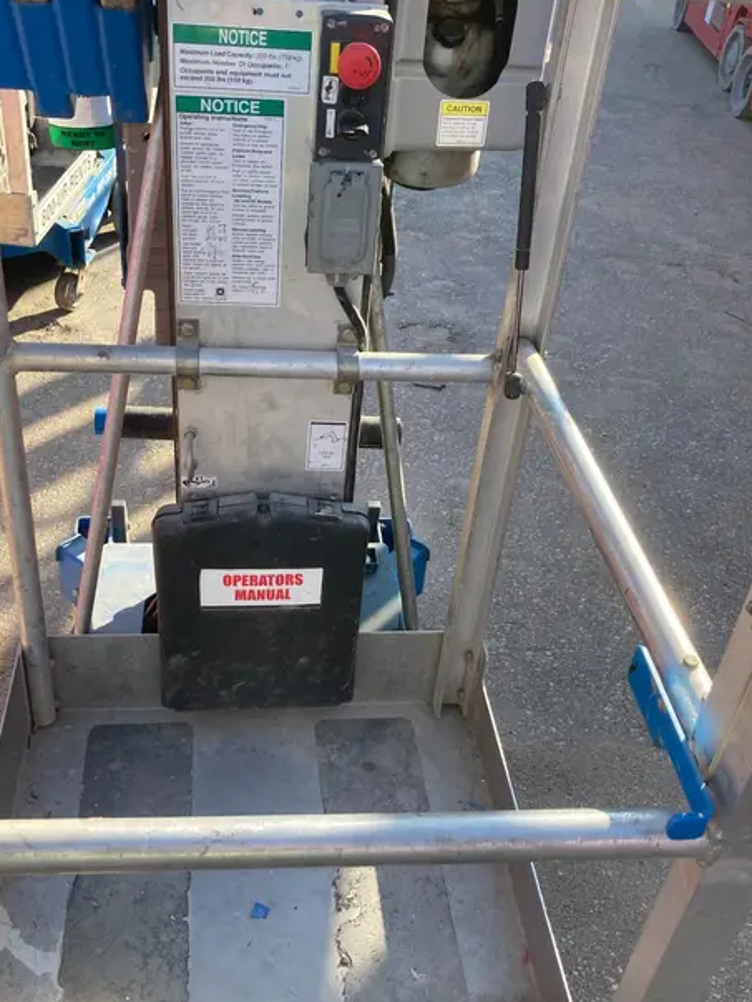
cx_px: 342
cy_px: 492
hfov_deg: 41.8
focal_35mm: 34
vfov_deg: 54.0
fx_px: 985
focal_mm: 3.99
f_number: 1.8
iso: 20
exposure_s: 1/484
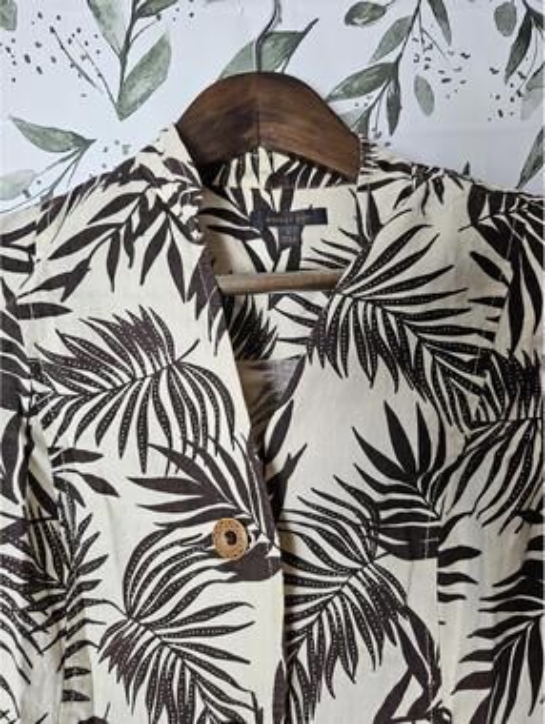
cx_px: 272
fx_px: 482
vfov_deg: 73.9
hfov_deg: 59.0
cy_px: 362
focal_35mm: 23
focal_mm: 6.3
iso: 160
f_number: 1.7
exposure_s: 1/120
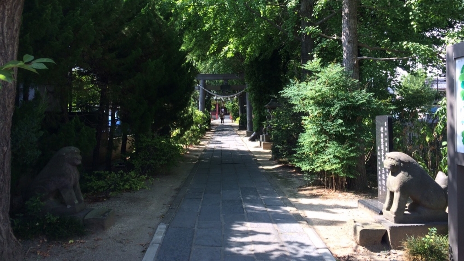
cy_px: 100
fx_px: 394
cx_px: 230
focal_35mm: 32
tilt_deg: +1.6
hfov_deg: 61.0
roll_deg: +0.5
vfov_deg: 36.5
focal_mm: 4.15
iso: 32
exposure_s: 1/318
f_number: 2.2
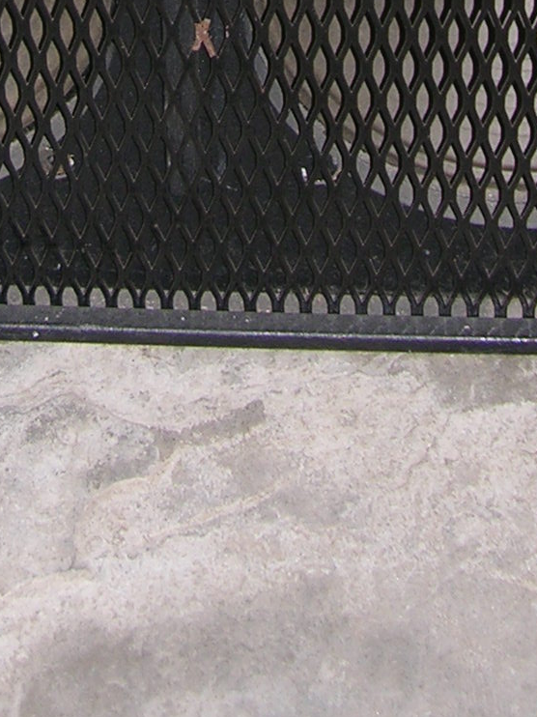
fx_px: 3187
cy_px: -560
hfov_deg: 9.6
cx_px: 134
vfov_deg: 11.9
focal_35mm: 154
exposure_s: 1/60.1
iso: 50
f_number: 2.8
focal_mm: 8.9
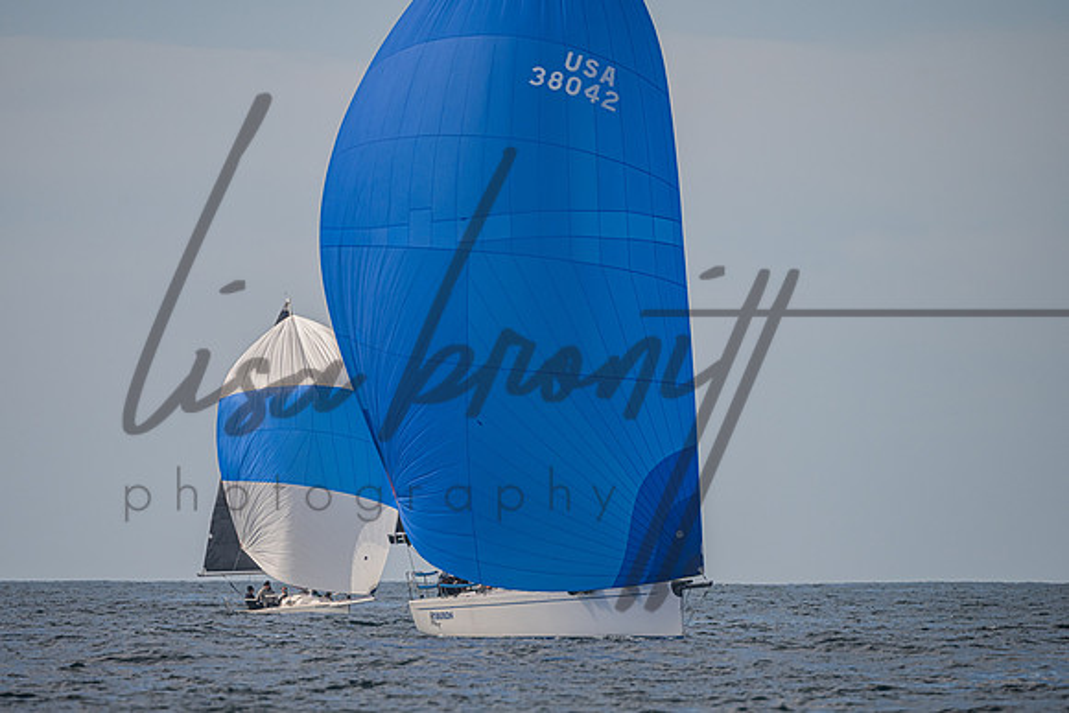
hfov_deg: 4.3
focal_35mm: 483
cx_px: 477
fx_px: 14340
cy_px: 412
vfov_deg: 2.8
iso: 320
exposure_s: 1/3200
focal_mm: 400
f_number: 6.3
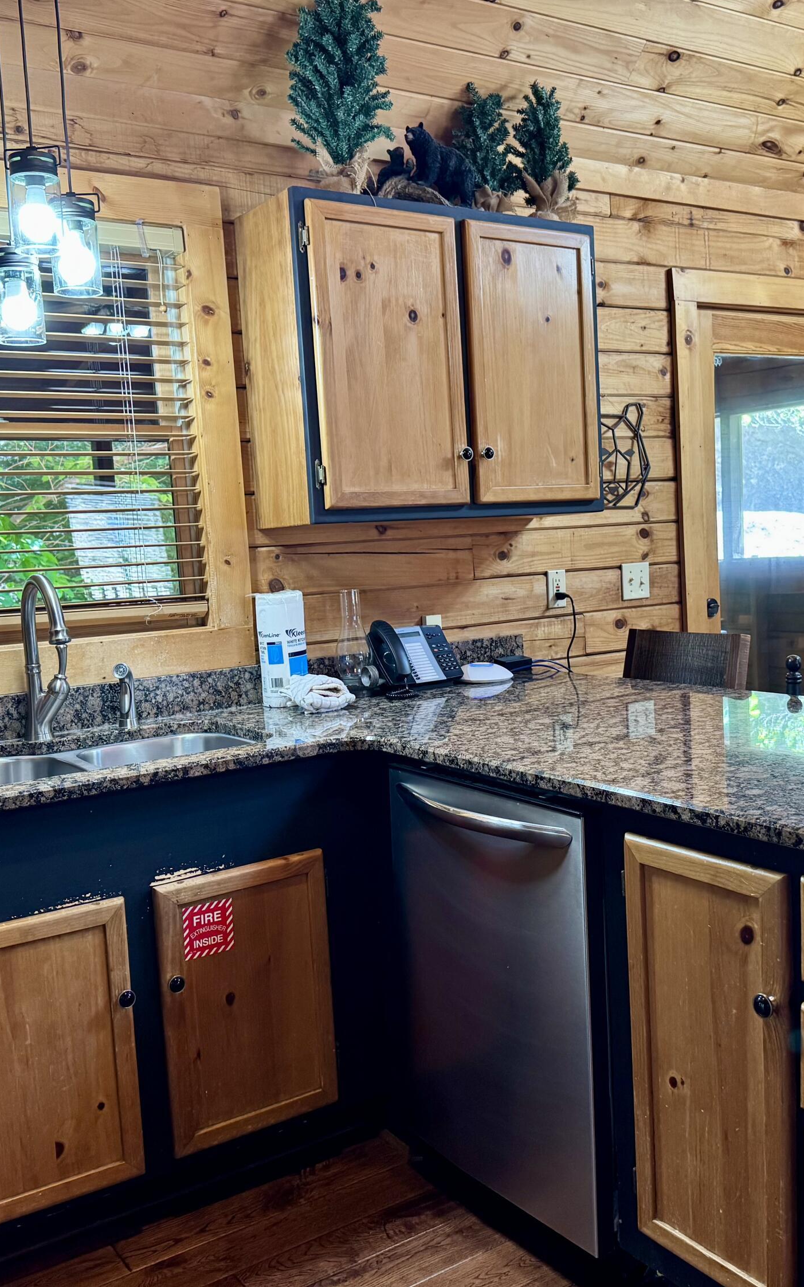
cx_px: 435
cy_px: 643
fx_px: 1192
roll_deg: +3.4
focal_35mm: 34
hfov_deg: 37.2
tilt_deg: -5.7
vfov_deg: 56.7
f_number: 1.78
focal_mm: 6.76
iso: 250
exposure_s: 1/60
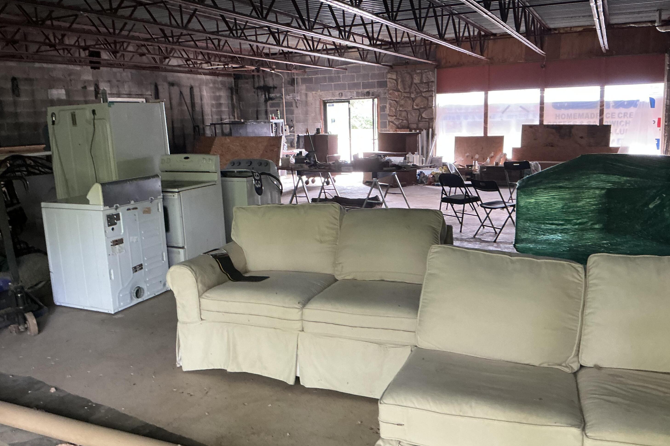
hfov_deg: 61.9
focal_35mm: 30
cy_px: 217
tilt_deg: -9.9
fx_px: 558
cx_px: 330
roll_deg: +3.7
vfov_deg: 43.6
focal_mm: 3
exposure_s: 1/40
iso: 200
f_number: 1.8
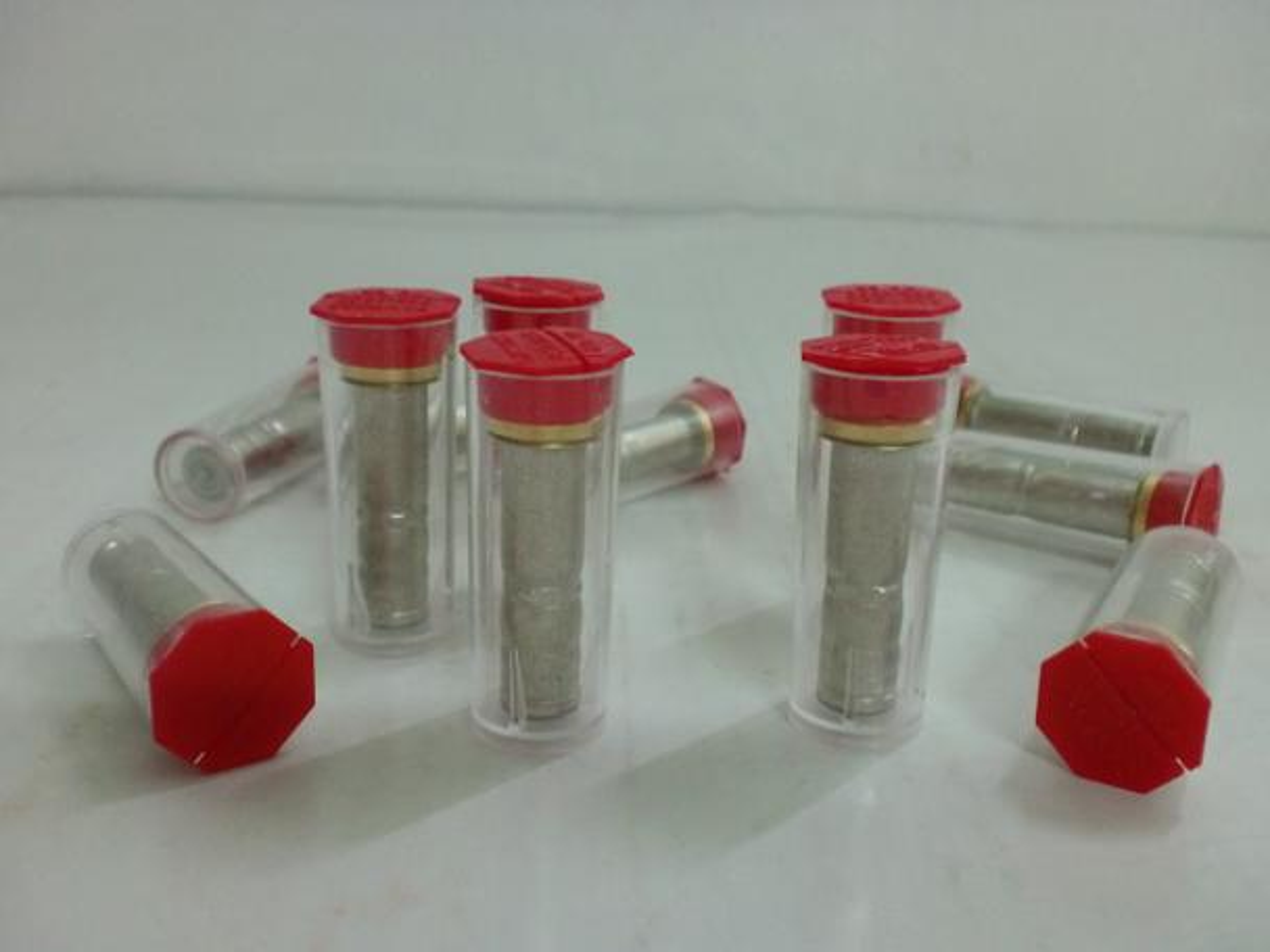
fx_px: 1284
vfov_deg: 40.7
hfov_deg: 52.6
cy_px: 476
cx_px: 635
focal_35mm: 35
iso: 400
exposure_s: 1/50
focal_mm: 6.3
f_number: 3.1
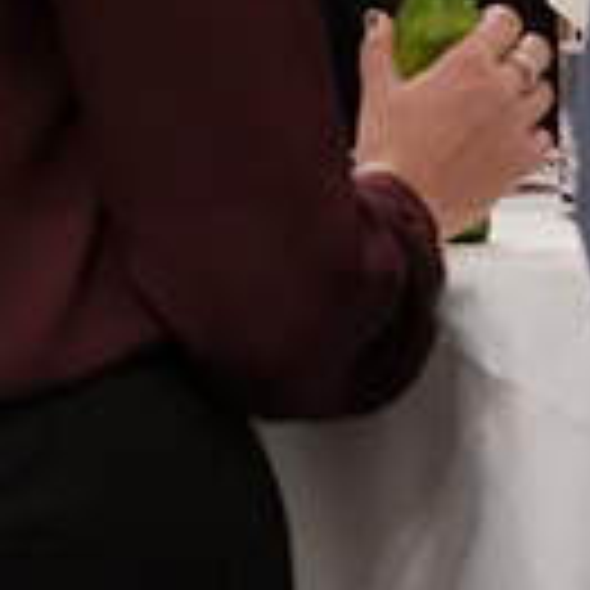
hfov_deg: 2.9
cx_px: 782
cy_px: -173
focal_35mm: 595
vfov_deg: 2.9
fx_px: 11474
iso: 6400
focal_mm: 147
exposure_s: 1/100
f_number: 2.8
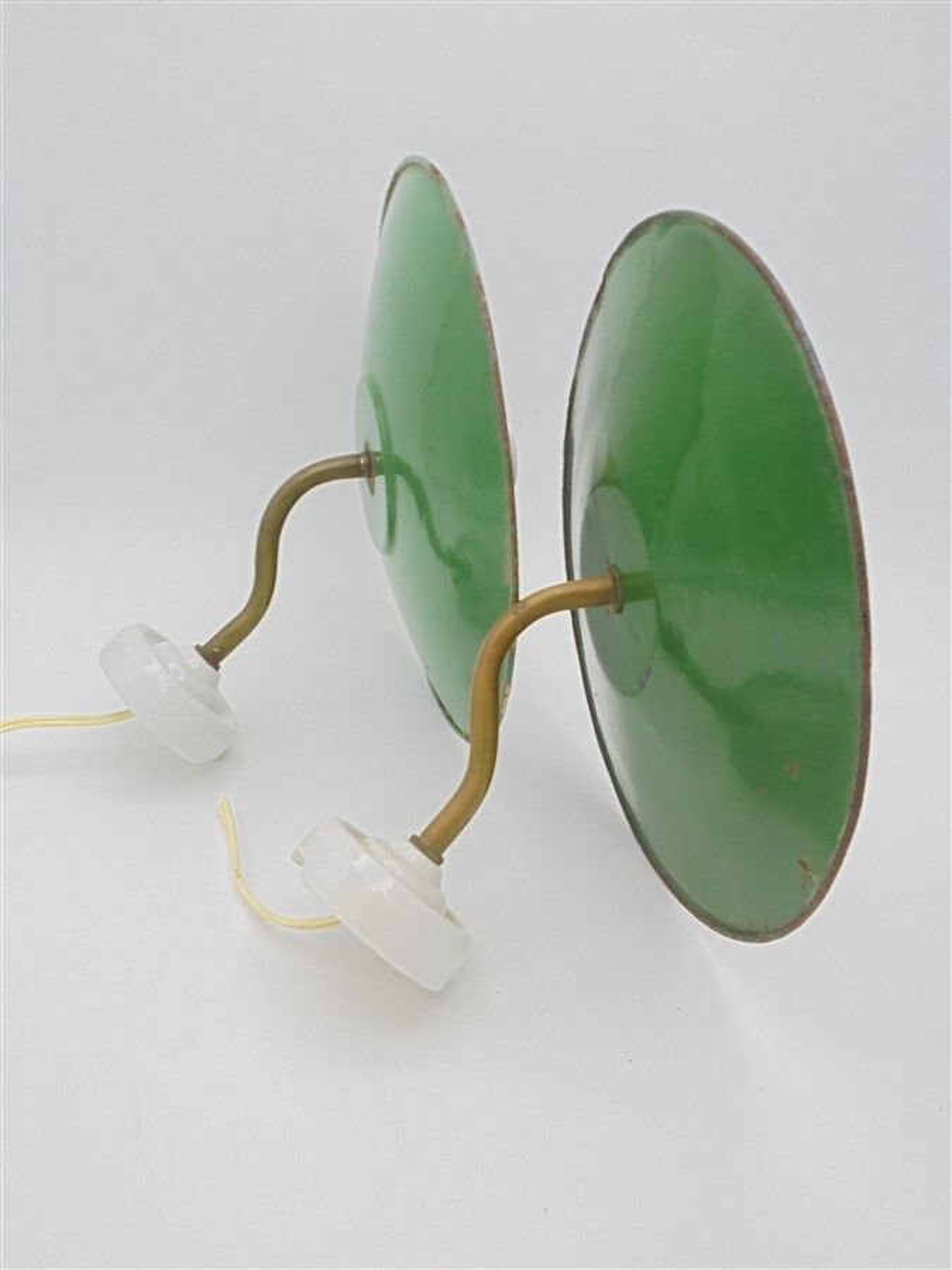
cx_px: 476
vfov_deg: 54.0
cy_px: 635
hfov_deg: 41.8
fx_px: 1247
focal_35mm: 34
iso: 100
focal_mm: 6.1
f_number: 4
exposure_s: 1/50
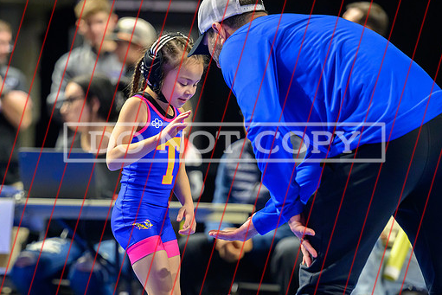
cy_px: 224
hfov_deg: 7.8
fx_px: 3242
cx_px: 135
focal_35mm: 264
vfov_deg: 5.2
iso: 4000
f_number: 2.8
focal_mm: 160
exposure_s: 1/800
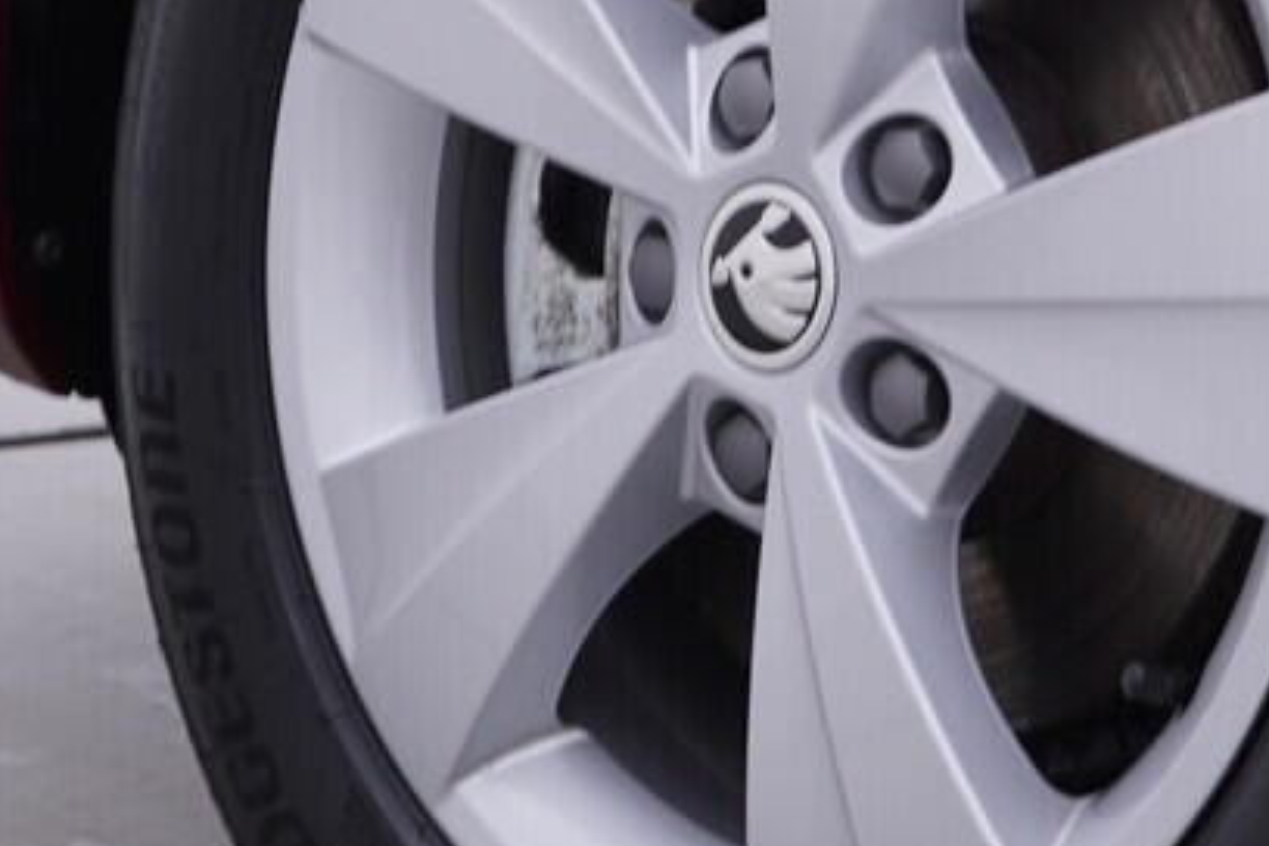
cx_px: 812
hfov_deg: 16.1
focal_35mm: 127
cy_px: 22
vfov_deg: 10.7
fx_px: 4476
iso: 125
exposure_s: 1/80
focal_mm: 24
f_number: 4
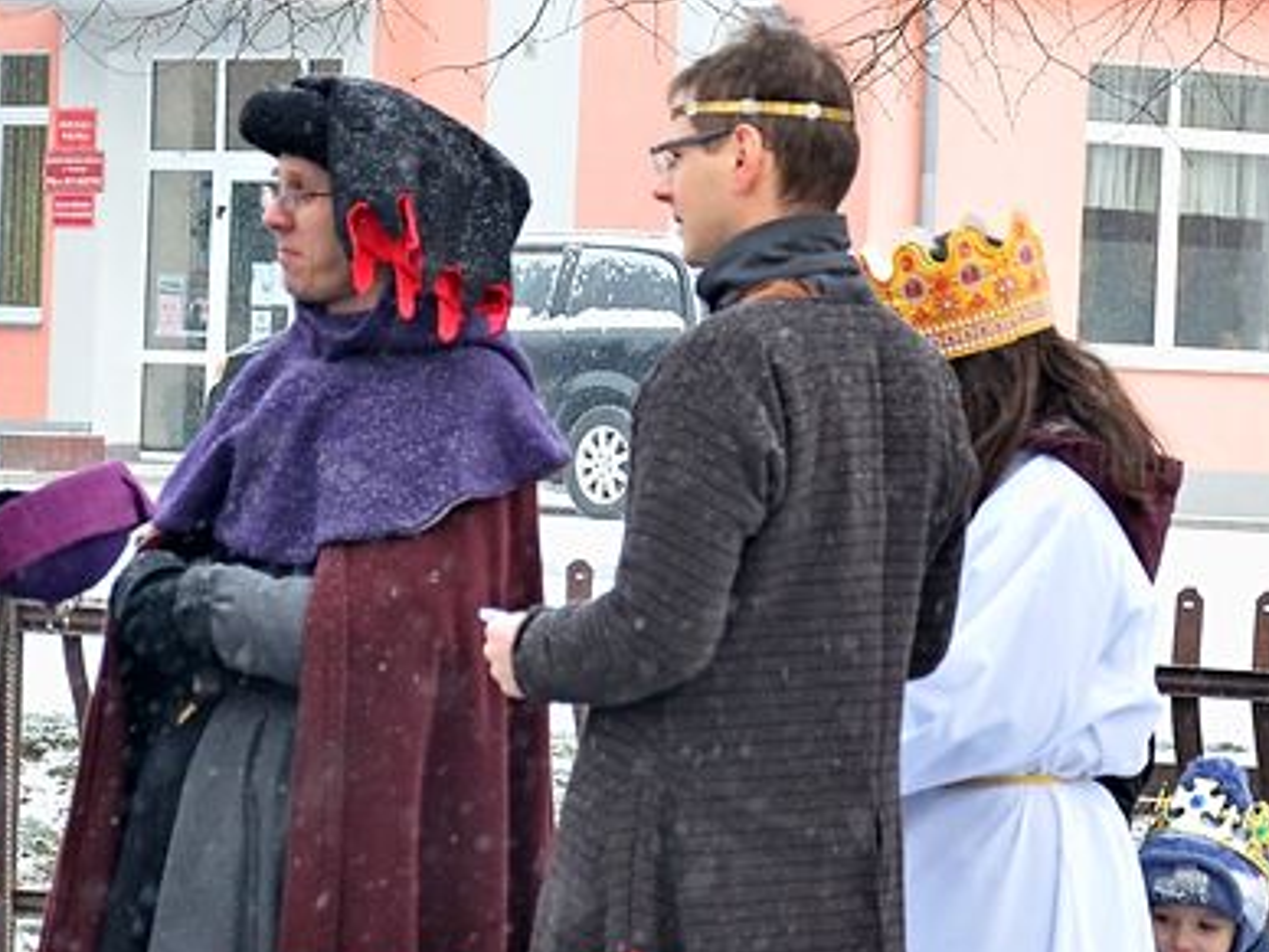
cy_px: 649
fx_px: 6012
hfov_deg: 12.0
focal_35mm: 164
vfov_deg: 9.0
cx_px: 242
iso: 560
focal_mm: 52
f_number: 5
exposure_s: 1/160
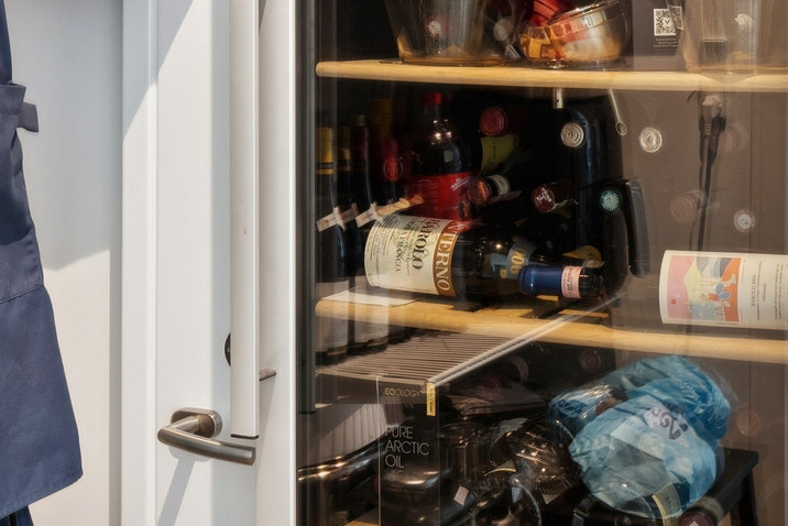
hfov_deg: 29.5
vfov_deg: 19.7
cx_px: 612
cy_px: -11
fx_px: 1467
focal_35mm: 67
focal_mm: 16
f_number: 9
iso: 160
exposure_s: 1/1.25
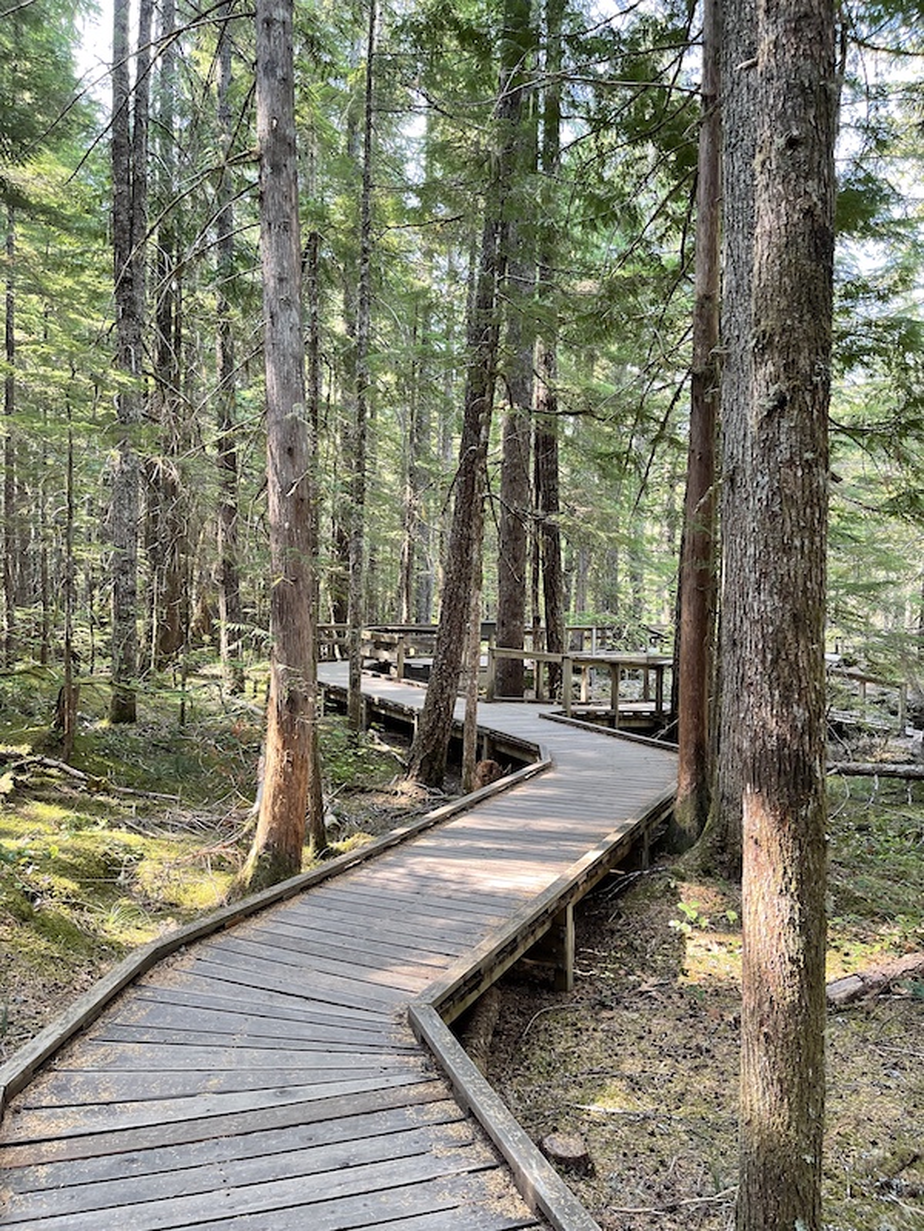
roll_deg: -1.3
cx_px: 462
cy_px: 616
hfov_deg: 53.1
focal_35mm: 26
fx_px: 925
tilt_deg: -1.7
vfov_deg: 67.3
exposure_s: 1/108
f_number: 1.6
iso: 125
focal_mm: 5.1
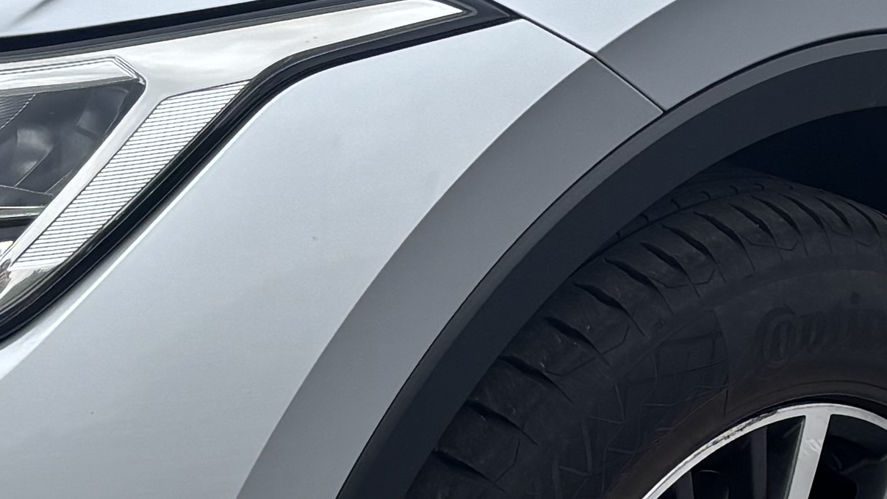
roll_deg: -3.5
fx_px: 3152
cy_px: 60
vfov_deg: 9.0
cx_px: 449
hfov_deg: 16.0
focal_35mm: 134
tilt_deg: -15.2
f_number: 1.6
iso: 50
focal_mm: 5.96
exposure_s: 1/1058
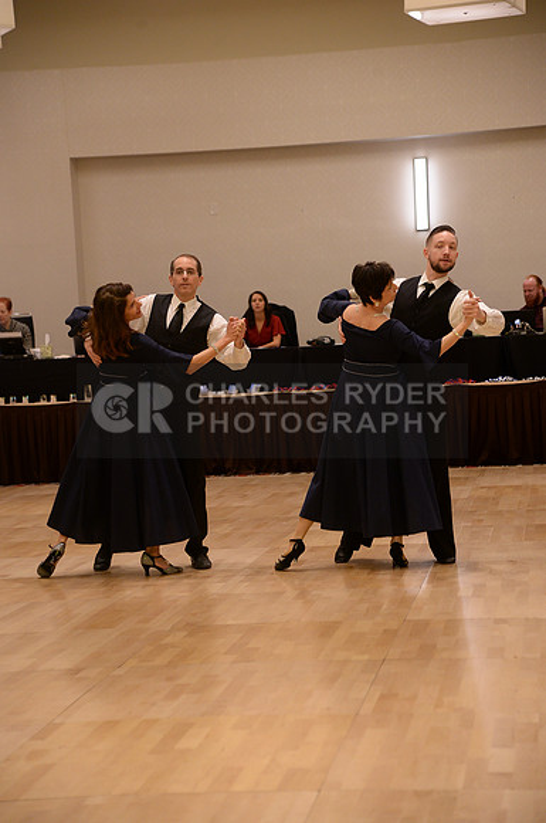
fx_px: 1939
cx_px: 273
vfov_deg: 23.9
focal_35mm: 85
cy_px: 412
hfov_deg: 16.0
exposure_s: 1/250
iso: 1600
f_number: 4.5
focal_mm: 85
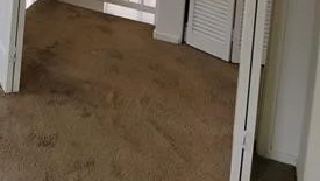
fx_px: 484
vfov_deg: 17.1
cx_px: 65
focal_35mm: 57
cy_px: -151
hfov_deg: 35.4
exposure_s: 1/119
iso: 50
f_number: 1.8
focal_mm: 6.7
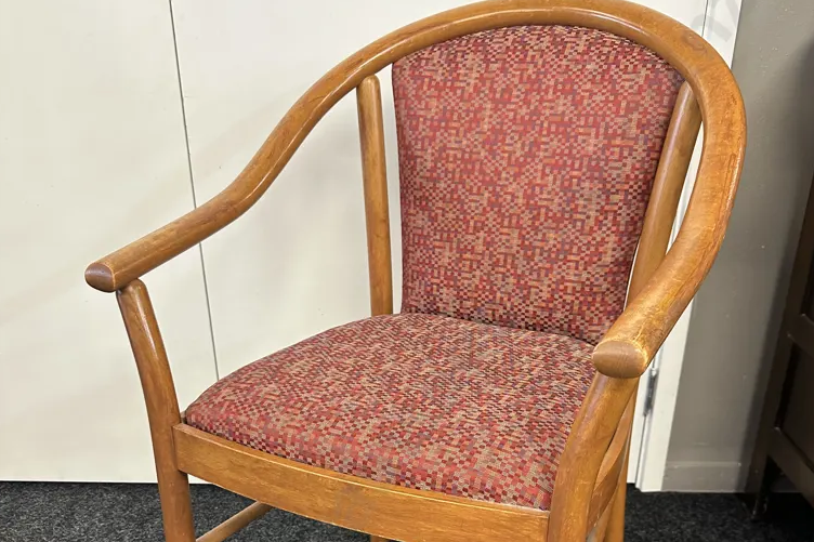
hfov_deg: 55.8
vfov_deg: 37.5
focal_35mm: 34
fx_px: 769
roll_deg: +0.2
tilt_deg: -27.0
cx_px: 408
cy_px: 433
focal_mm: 6.86
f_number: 1.78
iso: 160
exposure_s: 1/50
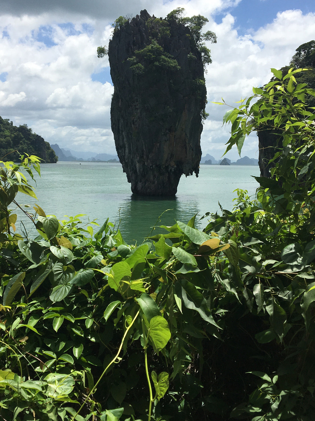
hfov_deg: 36.8
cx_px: 141
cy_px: 203
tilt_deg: -5.5
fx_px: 473
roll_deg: -1.8
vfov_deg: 47.9
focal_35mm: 39
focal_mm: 4.15
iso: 25
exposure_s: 1/3846
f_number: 2.2
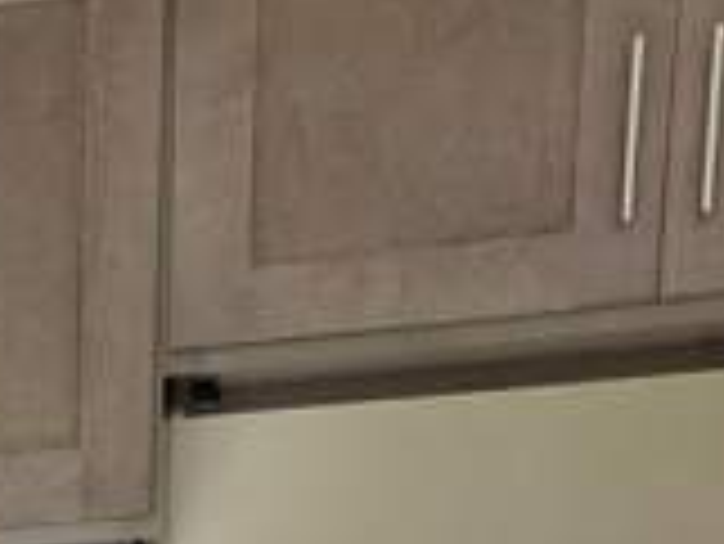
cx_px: -931
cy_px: 1331
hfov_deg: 12.8
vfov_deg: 10.3
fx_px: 2595
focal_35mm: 124
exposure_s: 1/120
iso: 200
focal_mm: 4.69
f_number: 1.8
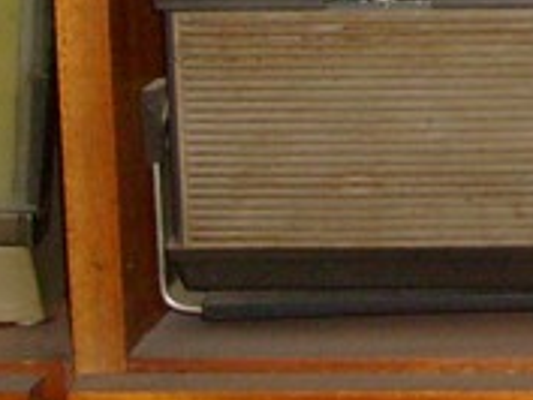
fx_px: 2434
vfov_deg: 9.1
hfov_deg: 11.6
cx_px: 946
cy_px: -268
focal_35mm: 158
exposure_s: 1/45
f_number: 2.8
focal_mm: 5.8
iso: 100
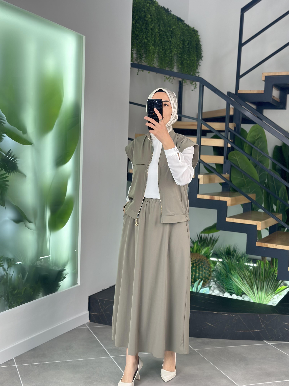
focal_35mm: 48
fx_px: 534
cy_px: 193
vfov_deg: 39.7
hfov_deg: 30.3
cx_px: 144
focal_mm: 6.86
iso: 80
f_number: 1.78
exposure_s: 1/190
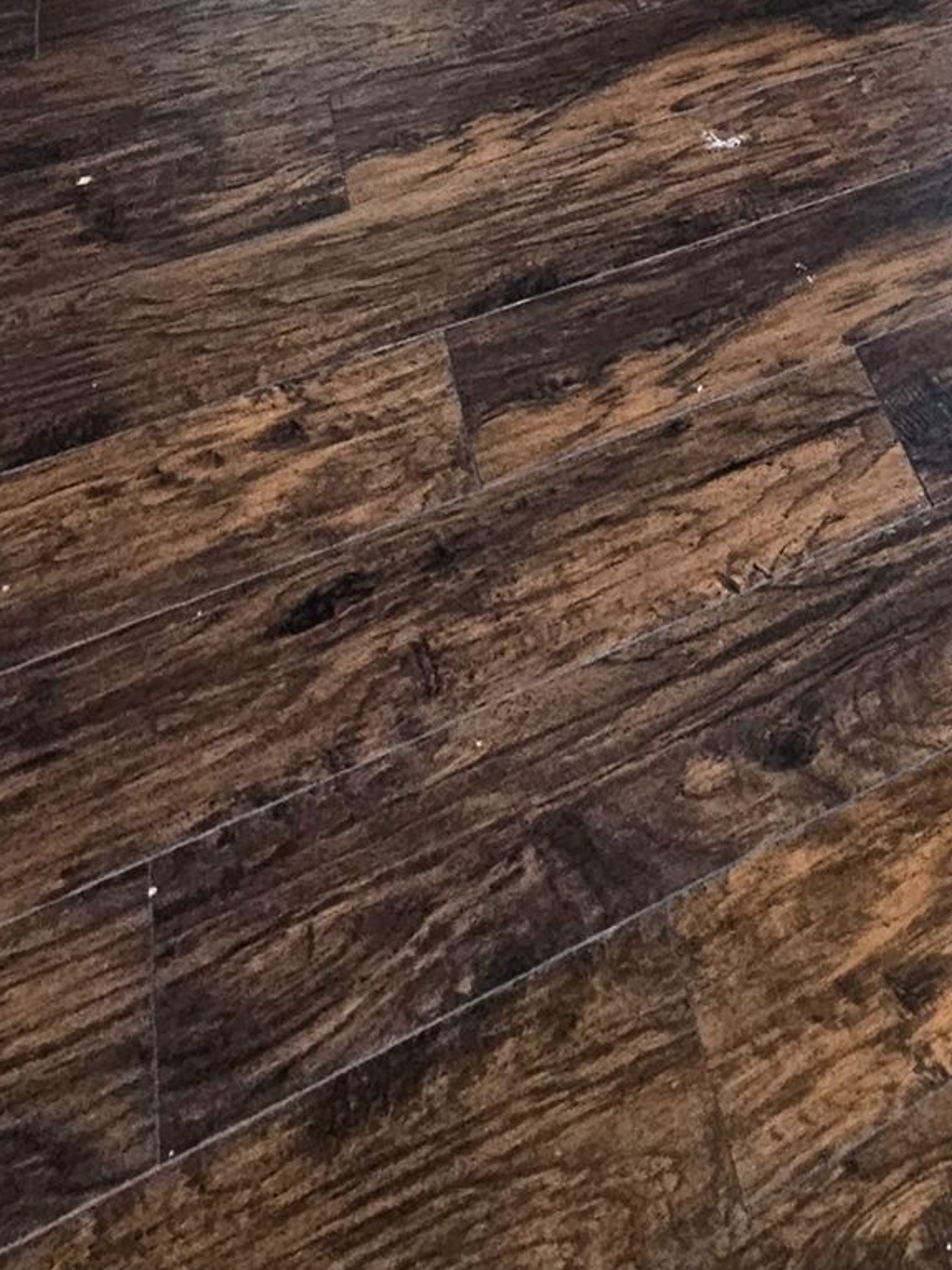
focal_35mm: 39
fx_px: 1430
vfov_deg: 30.0
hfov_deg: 30.8
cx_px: 1161
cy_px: -594
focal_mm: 2.2
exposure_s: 1/60.2
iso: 250
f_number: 2.2
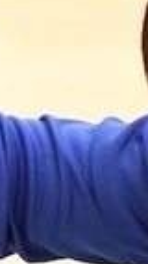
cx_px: -207
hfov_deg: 2.8
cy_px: 294
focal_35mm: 430
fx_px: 2996
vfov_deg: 5.0
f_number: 5.6
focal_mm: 38
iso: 3200
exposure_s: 1/160
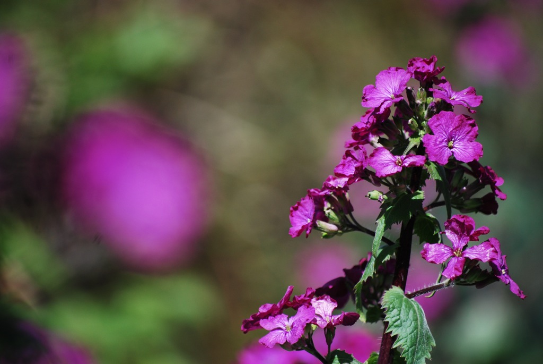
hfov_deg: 6.9
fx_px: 4529
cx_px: 272
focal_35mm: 300
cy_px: 182
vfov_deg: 4.6
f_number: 5.6
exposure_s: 1/500
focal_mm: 200
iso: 250
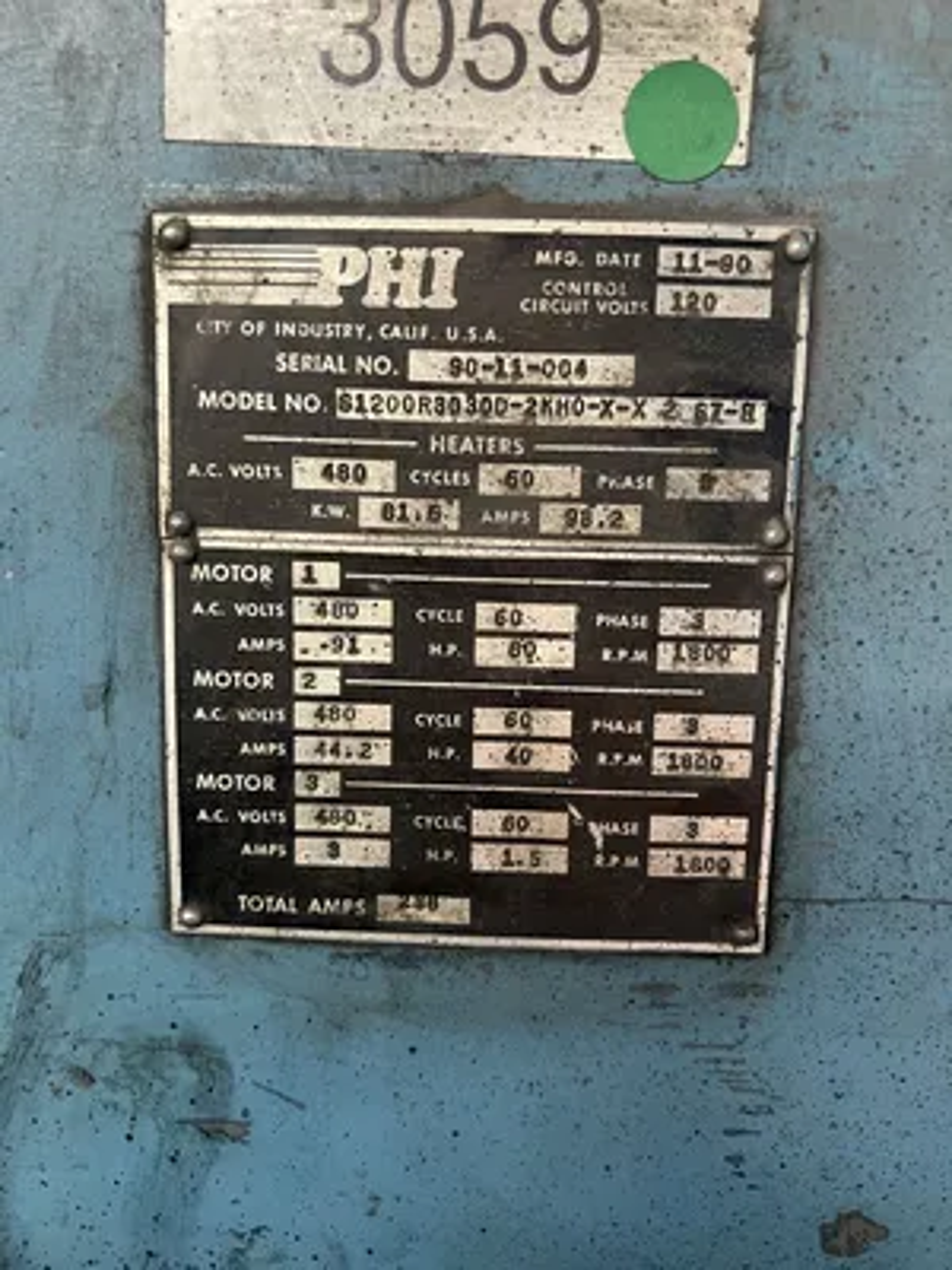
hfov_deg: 53.1
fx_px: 953
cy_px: 635
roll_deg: -1.0
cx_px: 476
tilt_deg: -9.2
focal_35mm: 26
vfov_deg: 67.3
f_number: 1.5
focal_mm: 5.7
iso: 160
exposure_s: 1/60
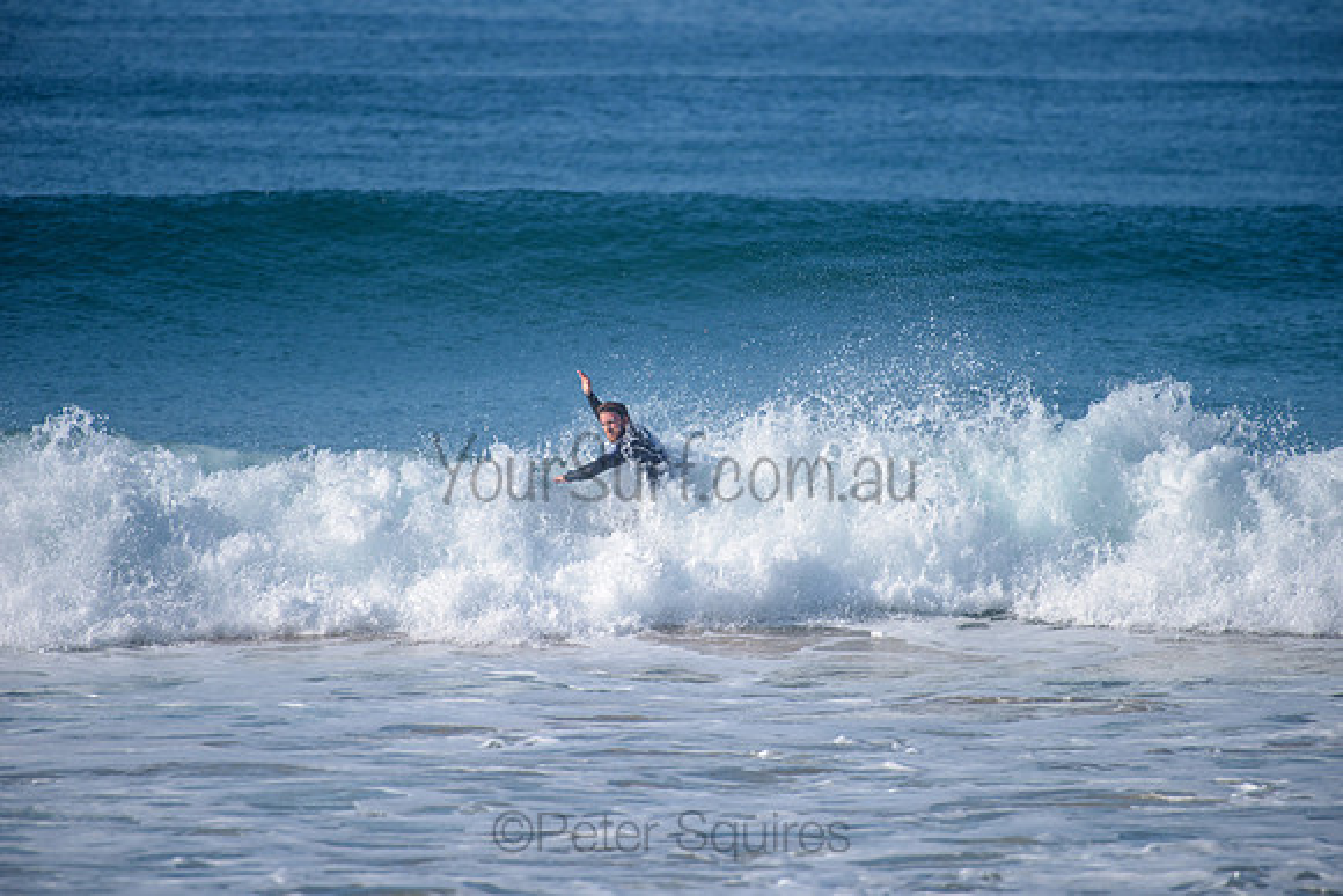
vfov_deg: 2.8
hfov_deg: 4.1
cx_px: 672
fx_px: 18656
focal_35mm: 500
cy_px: 448
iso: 200
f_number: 5.6
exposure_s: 1/2000
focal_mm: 500
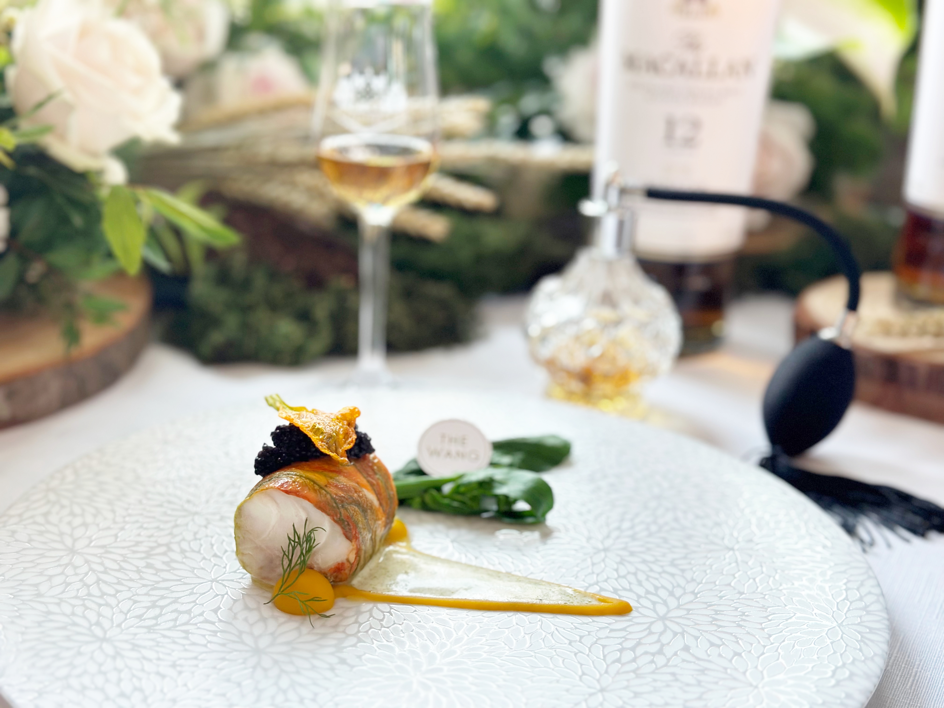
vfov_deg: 30.3
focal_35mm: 48
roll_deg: -3.2
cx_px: 472
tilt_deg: -20.4
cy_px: 354
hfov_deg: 39.7
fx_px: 1309
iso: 100
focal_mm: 6.86
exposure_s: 1/120
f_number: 1.78
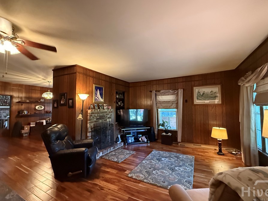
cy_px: 101
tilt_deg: +2.9
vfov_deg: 78.1
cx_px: 130
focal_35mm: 16
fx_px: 124
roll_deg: +0.2
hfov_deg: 94.5
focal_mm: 2.22
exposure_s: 1/60
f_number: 2.2
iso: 1250
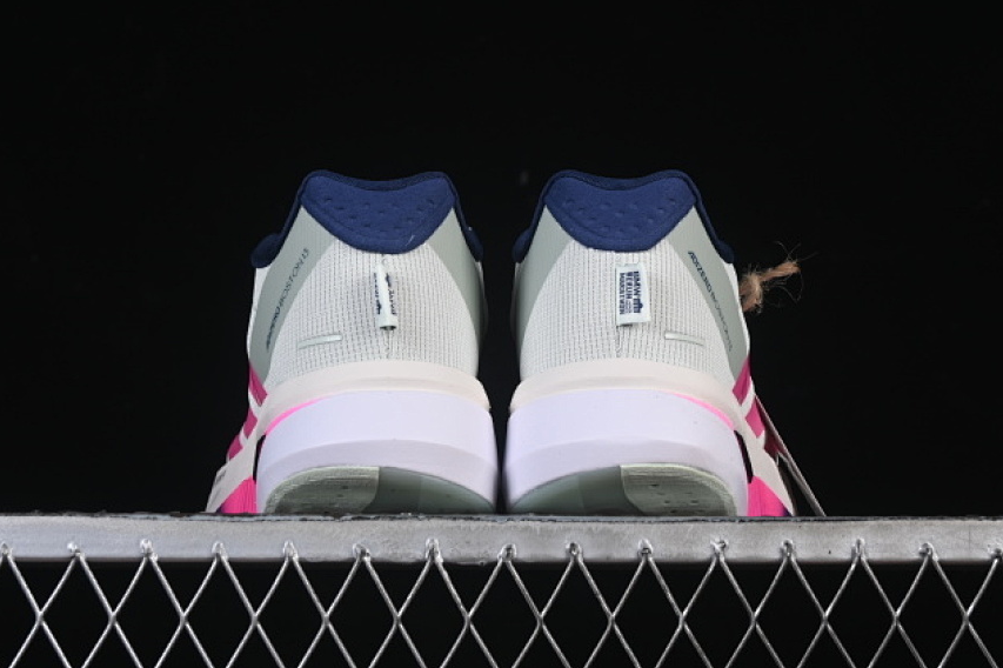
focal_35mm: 95
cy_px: 252
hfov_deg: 21.5
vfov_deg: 14.4
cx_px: 497
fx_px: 2646
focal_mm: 50
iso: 160
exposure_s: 1/80
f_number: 8
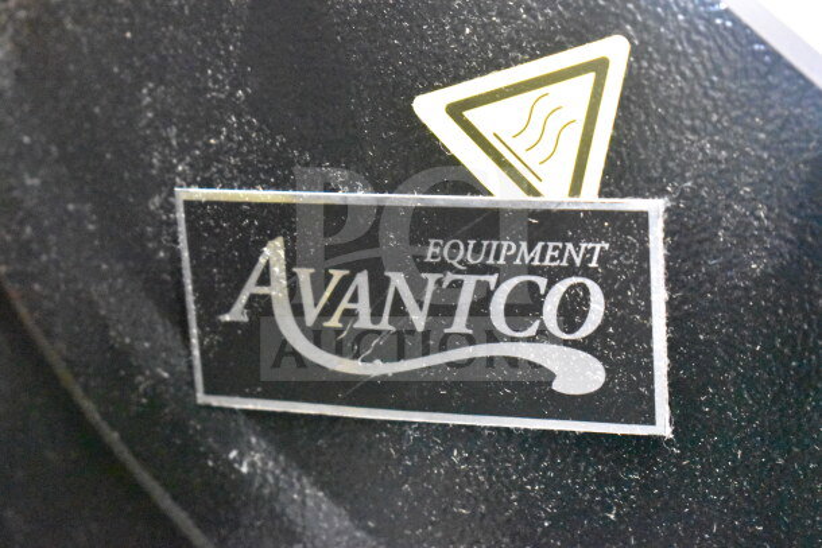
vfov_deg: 16.6
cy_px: 274
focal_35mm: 82
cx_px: 411
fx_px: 1884
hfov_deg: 24.6
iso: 25600
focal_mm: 55
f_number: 5.6
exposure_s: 1/30
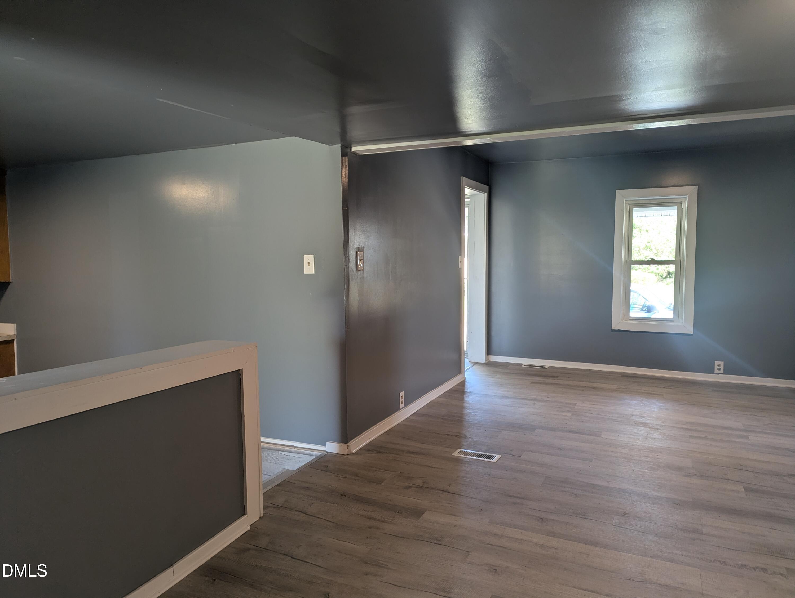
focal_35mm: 24
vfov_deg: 56.9
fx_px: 552
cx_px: 398
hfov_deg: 71.5
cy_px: 299
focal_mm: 6.81
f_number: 1.85
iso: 46
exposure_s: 1/31.8
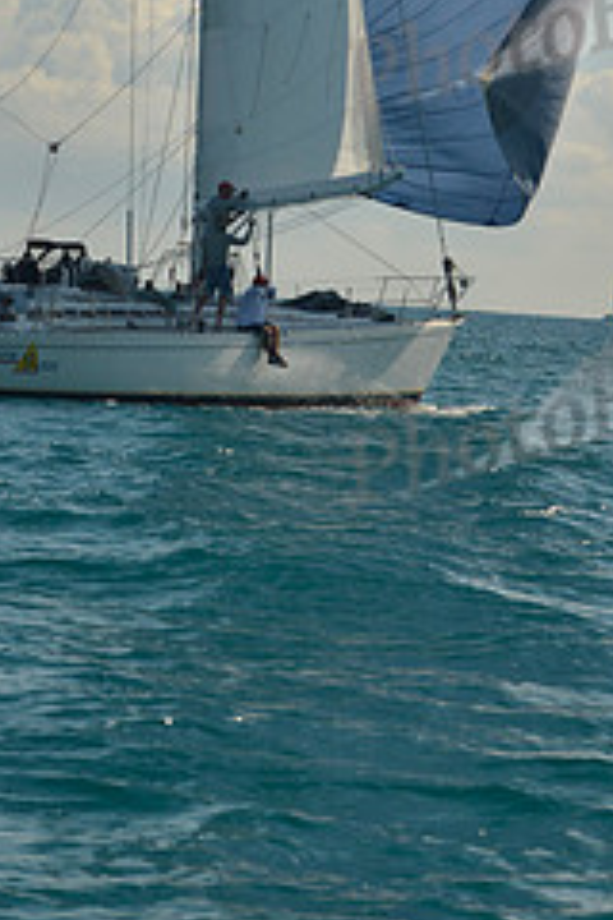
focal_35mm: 169
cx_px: 148
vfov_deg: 11.9
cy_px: -126
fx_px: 4316
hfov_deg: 8.1
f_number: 8
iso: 200
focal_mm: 70
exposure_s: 1/800
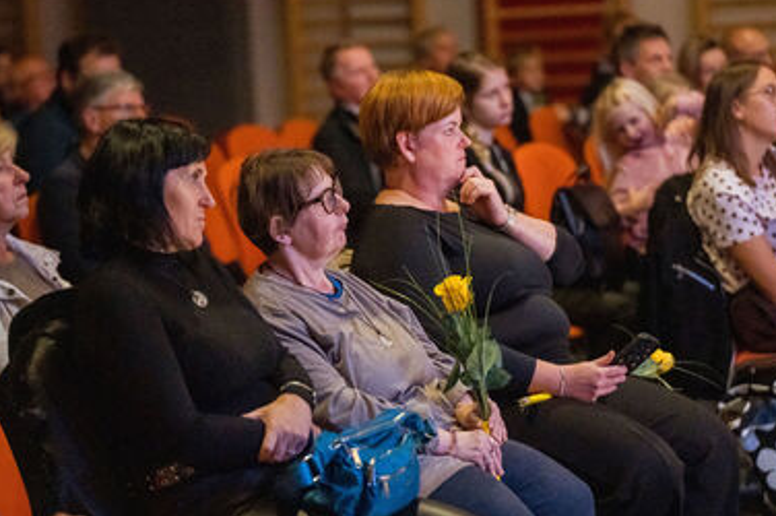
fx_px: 2864
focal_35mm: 133
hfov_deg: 15.4
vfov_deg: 10.3
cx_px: 411
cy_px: 215
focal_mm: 111
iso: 16000
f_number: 2.8
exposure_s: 1/250
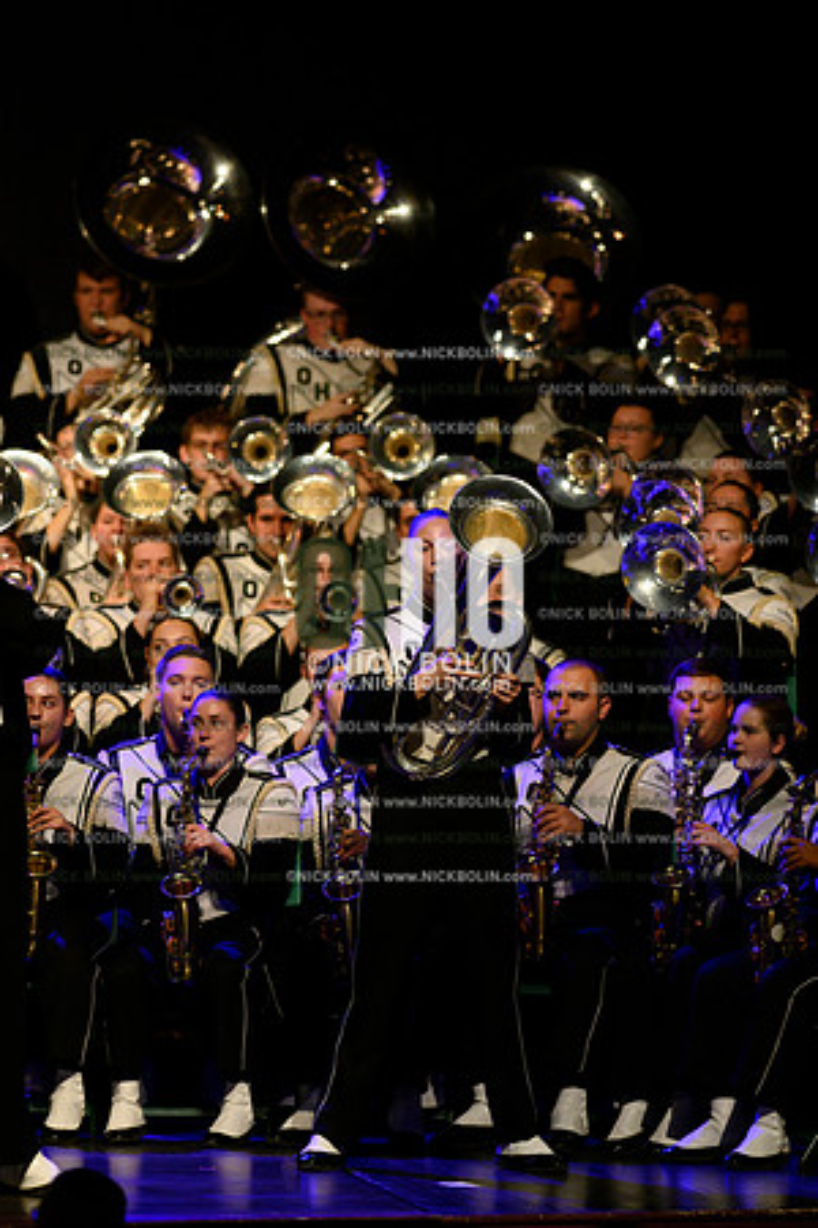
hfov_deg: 4.6
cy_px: 614
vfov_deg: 6.9
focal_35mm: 300
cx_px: 409
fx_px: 10224
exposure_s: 1/500
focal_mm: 300
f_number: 4
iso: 6400
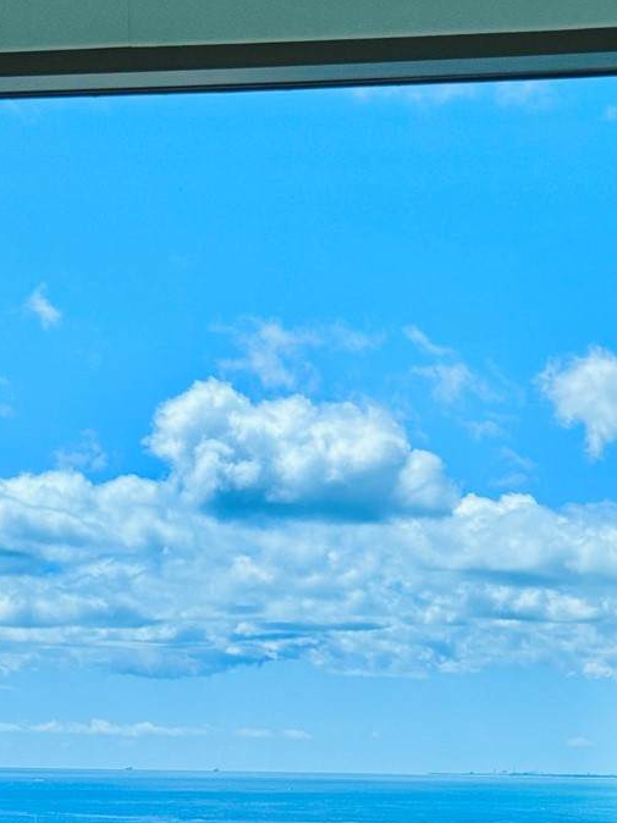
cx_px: 451
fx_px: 2711
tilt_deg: -3.9
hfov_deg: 12.9
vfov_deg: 16.7
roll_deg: -0.4
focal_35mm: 114
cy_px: 937
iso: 64
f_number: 1.78
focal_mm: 6.86
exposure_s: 1/2513
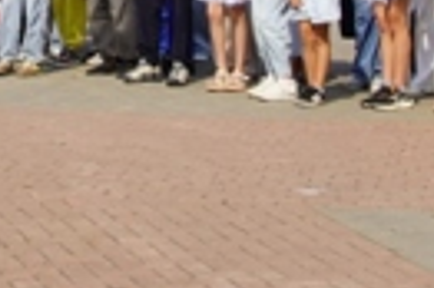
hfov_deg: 10.4
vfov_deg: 6.8
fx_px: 2382
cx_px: 55
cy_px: -199
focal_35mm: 198
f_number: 10
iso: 100
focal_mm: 23
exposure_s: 1/160
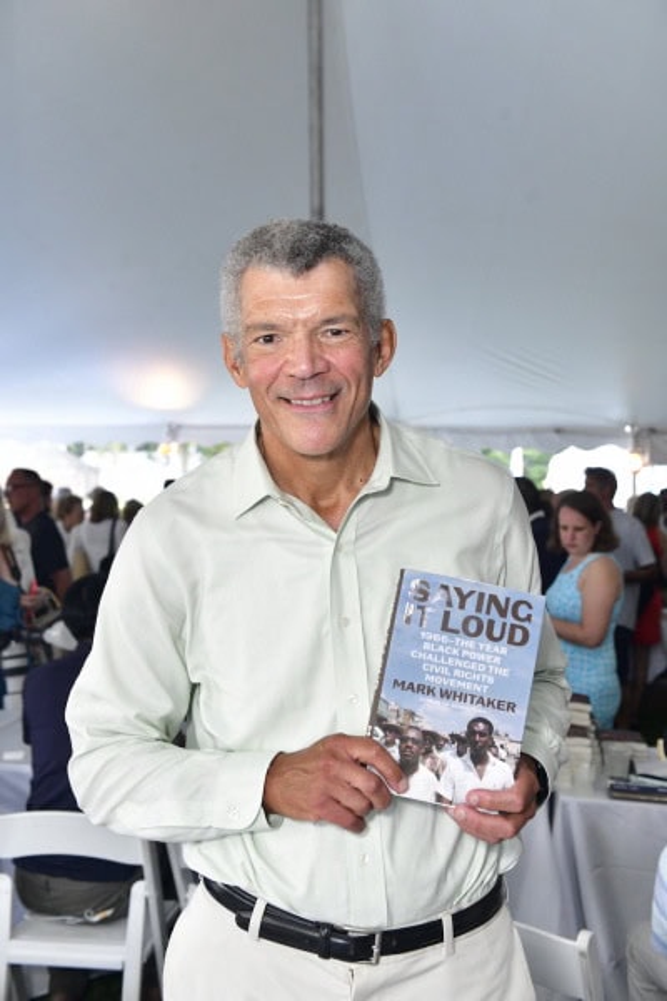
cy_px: 500
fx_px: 1167
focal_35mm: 42
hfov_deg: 31.9
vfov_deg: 46.4
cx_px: 334
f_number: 5
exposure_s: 1/60
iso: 2000
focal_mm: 42
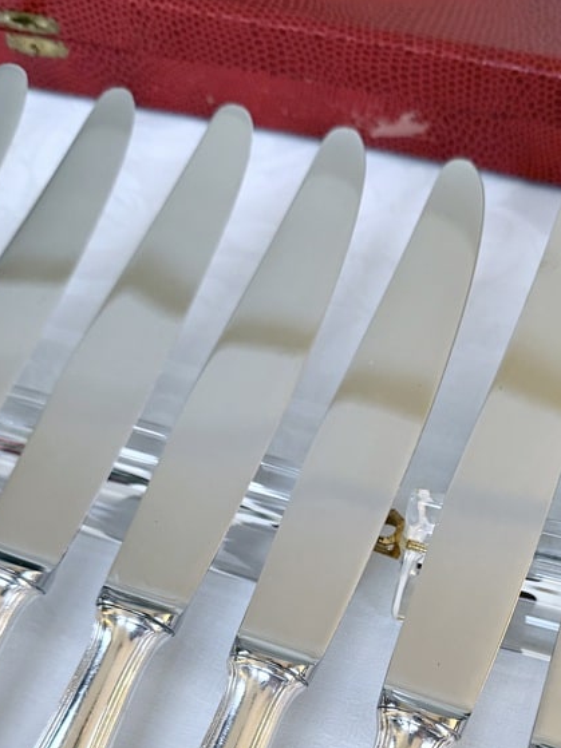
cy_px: 617
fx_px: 951
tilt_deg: -60.5
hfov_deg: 32.5
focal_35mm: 44
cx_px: 390
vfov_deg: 40.8
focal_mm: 6.76
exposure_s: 1/50
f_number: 1.78
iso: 320
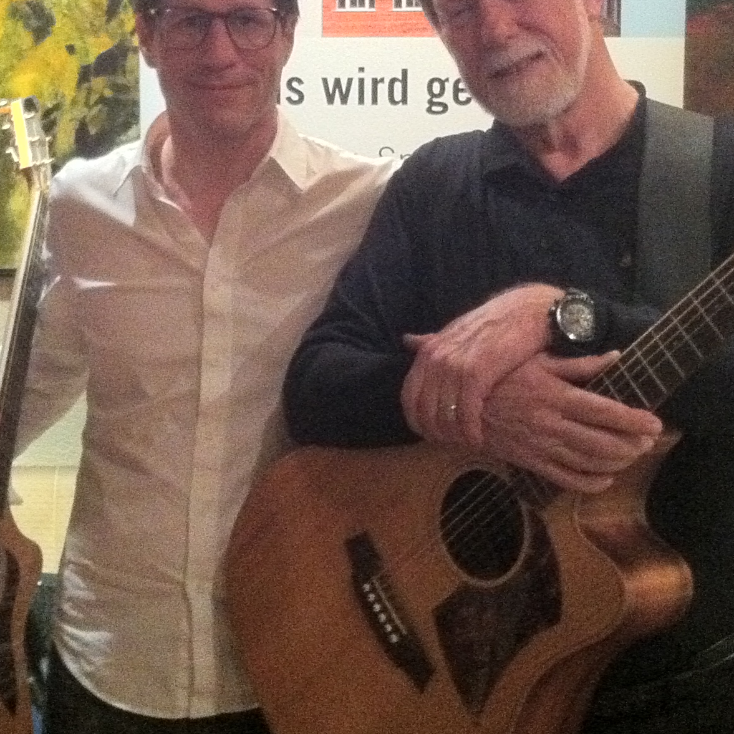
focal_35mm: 68
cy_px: 201
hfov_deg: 25.3
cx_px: 283
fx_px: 1631
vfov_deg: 25.1
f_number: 2.8
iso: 1000
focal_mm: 3.85
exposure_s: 1/15
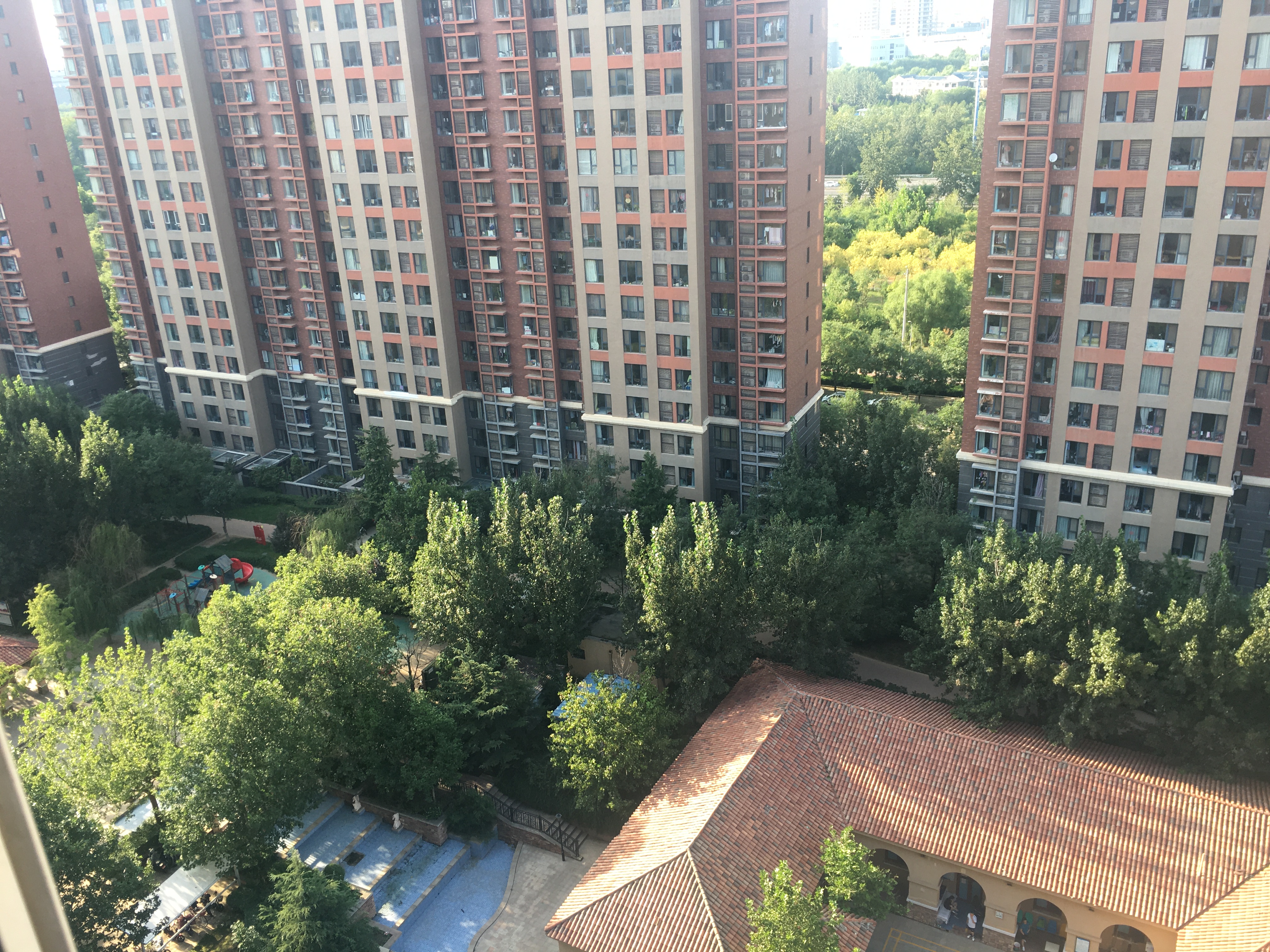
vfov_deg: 48.2
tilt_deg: -20.5
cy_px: 476
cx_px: 635
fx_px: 1064
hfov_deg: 61.7
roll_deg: +3.2
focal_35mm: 29
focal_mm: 4.15
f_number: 2.2
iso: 25
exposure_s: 1/100
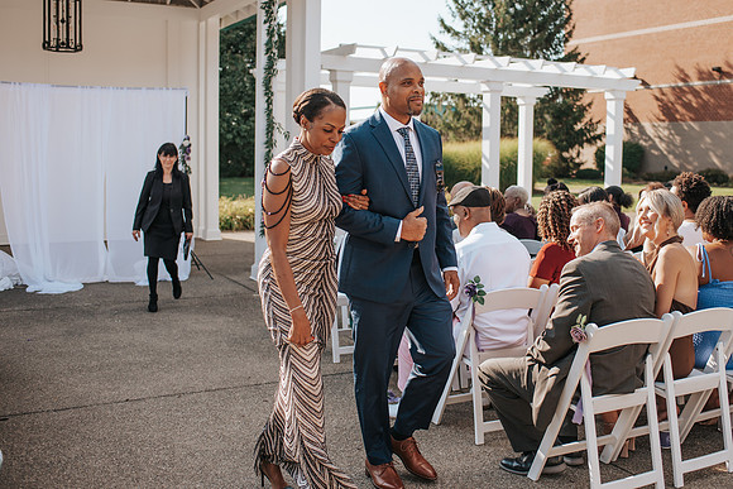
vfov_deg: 32.9
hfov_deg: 47.7
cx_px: 425
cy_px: 206
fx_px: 826
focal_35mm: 41
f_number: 2.8
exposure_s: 1/1250
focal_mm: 35
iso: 110
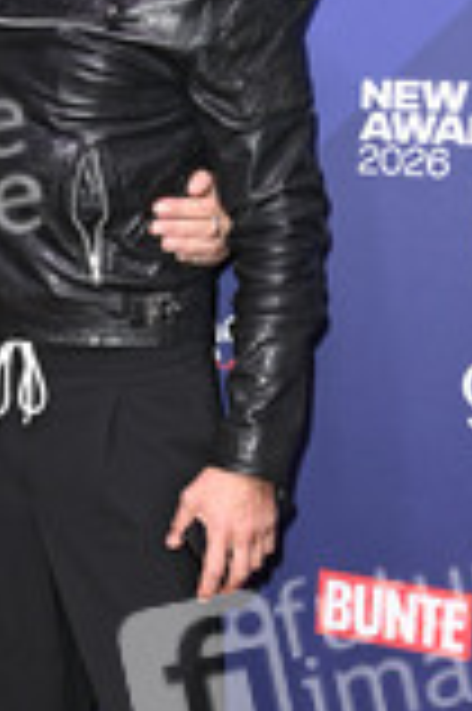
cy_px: 432
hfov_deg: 14.6
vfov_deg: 22.4
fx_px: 1793
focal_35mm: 91
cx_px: -58
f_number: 5.6
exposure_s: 1/250
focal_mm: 36
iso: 1000
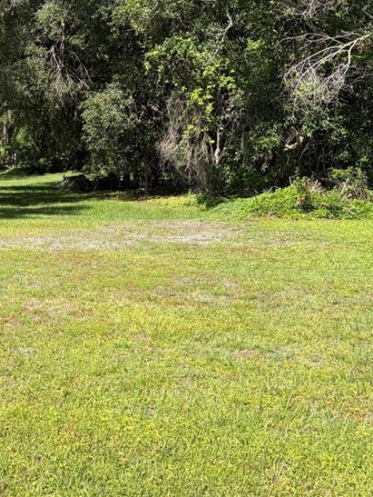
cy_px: 300
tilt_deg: -8.0
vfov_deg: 33.6
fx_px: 818
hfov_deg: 24.2
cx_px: -25
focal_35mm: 57
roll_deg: +0.2
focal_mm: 5.96
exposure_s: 1/1751
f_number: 1.6
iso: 50
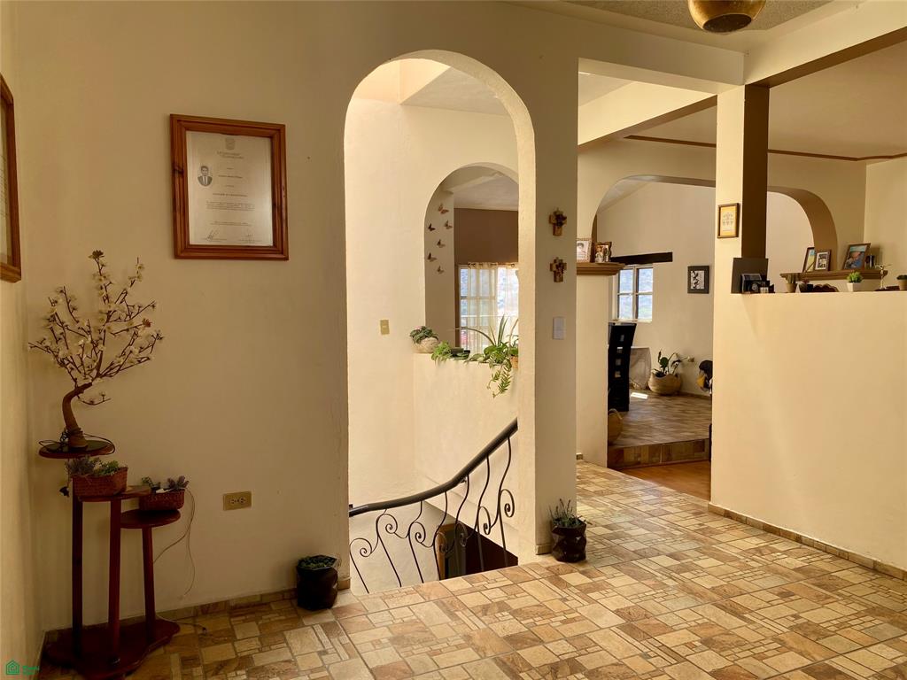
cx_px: 454
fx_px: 681
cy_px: 340
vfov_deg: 53.1
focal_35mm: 26
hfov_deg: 67.3
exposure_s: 1/122
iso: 32
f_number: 1.8
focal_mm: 4.25
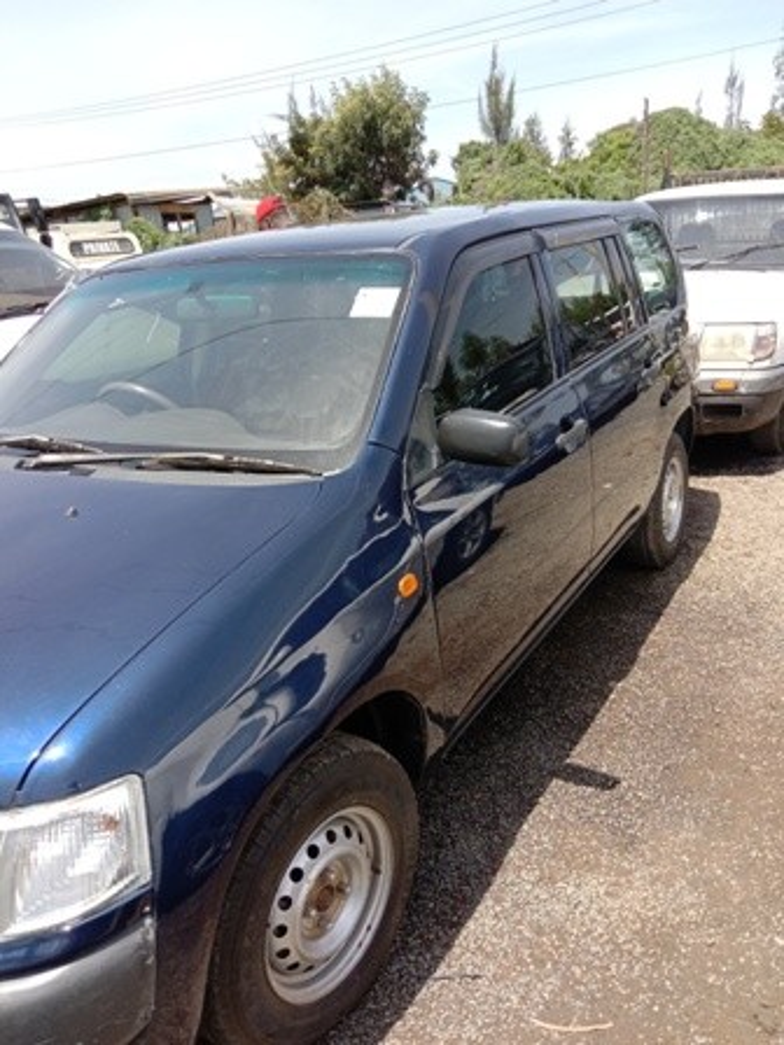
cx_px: 392
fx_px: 785
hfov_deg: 53.1
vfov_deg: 67.3
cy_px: 522
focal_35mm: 26
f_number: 2.2
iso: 100
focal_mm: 3.65
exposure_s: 1/473
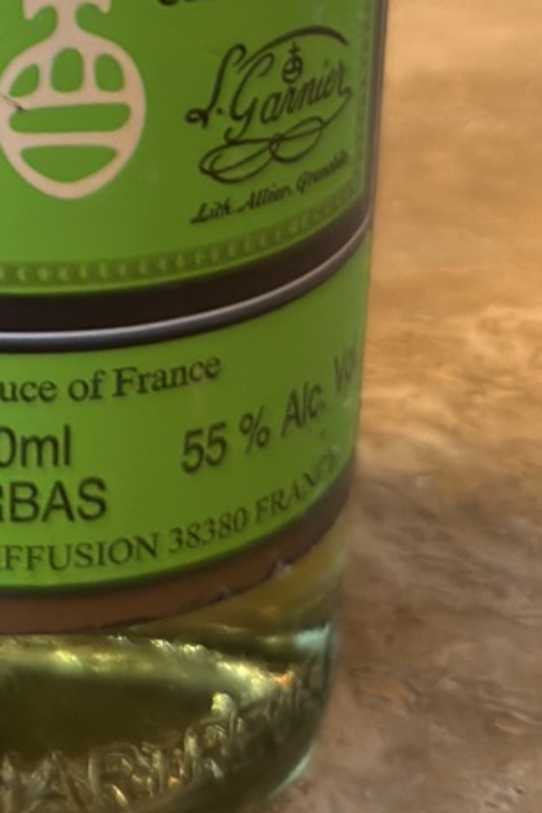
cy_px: -466
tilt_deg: -13.1
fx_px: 2936
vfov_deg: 14.5
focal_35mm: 130
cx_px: -475
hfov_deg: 9.9
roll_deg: +1.9
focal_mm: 6.76
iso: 250
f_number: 1.78
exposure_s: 1/60
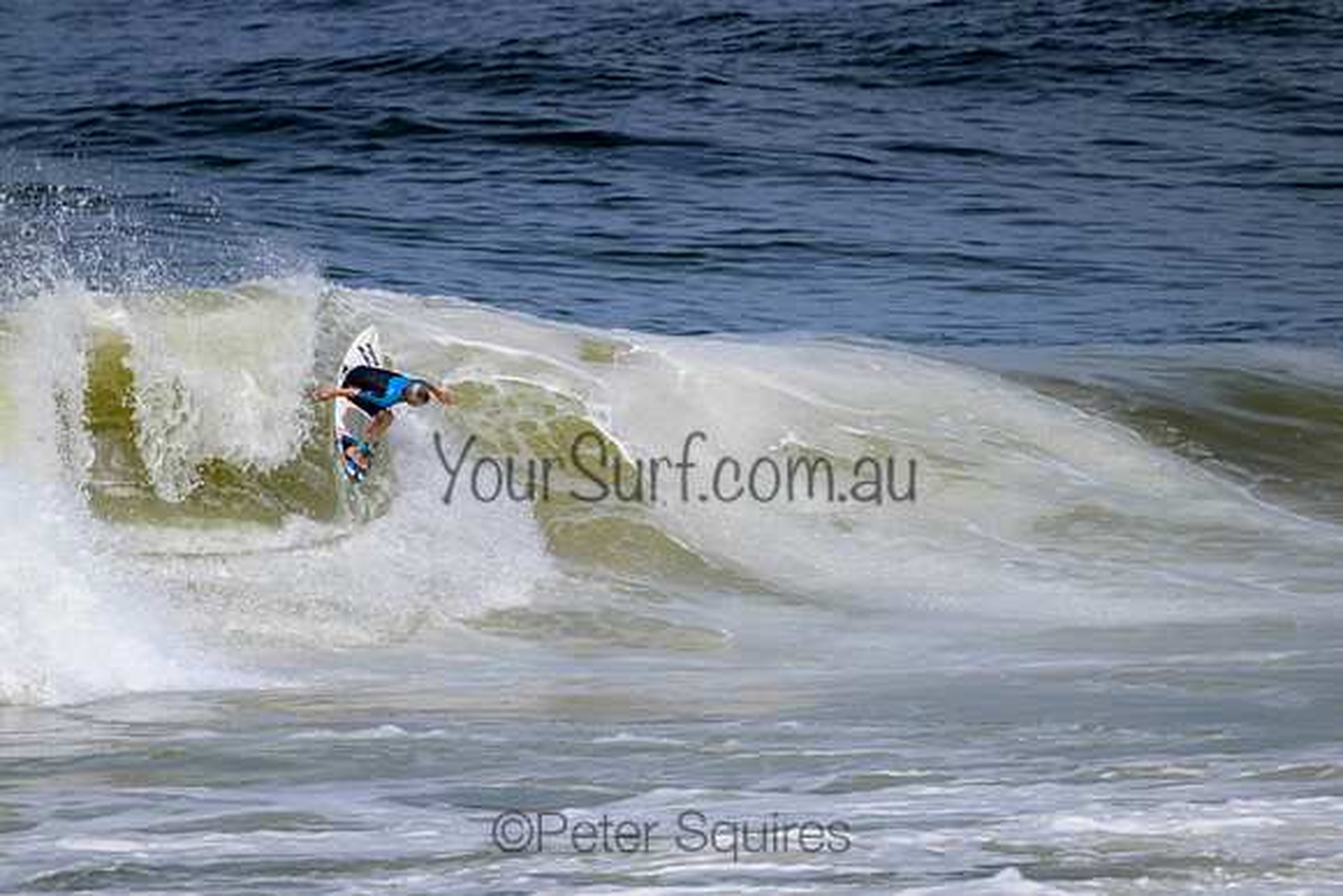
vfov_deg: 1.7
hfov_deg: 2.6
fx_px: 29850
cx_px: 672
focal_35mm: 800
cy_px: 448
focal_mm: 800
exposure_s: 1/2000
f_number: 11
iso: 400
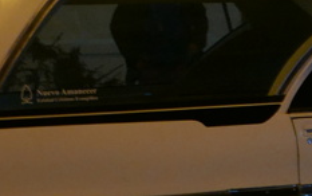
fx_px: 1651
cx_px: 277
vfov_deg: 6.5
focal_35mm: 194
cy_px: -216
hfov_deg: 10.7
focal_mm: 16.5
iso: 500
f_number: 2.4
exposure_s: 1/80
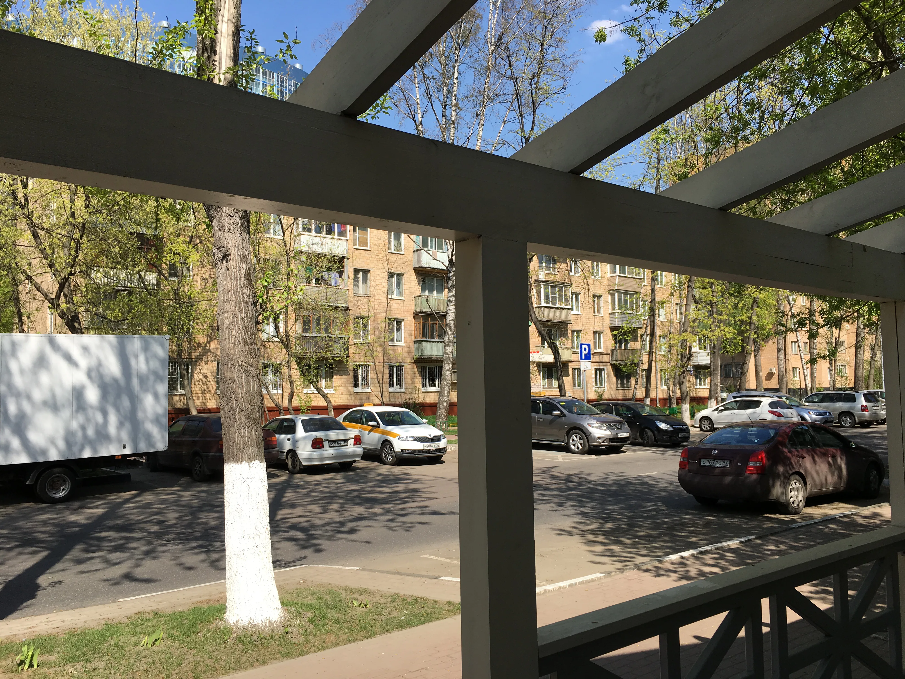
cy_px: 340
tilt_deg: +4.9
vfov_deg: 48.2
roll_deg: +0.5
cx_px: 452
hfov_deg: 61.7
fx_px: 758
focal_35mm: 29
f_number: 2.2
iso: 25
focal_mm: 4.15
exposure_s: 1/1148
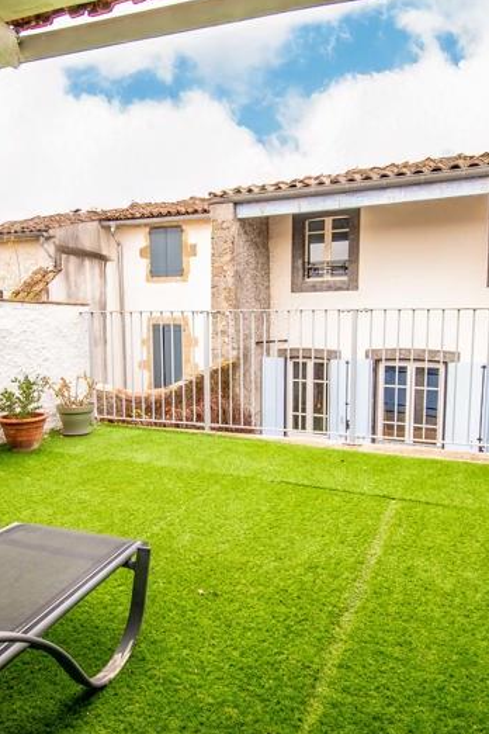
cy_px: 369
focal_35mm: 23
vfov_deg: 76.1
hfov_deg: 55.1
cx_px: 244
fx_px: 469
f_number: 5
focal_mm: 10
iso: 500
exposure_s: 1/320
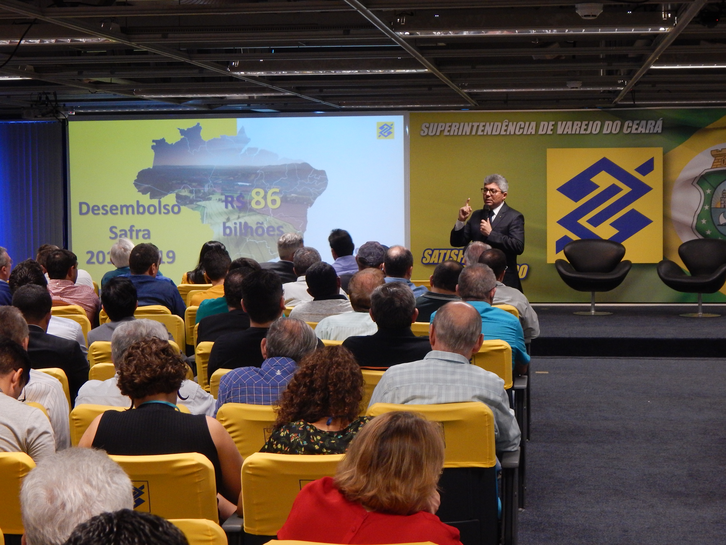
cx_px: 363
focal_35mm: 75
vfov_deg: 19.6
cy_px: 272
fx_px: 1573
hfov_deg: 26.0
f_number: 4.2
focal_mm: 13.5
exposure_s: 1/25
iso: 400
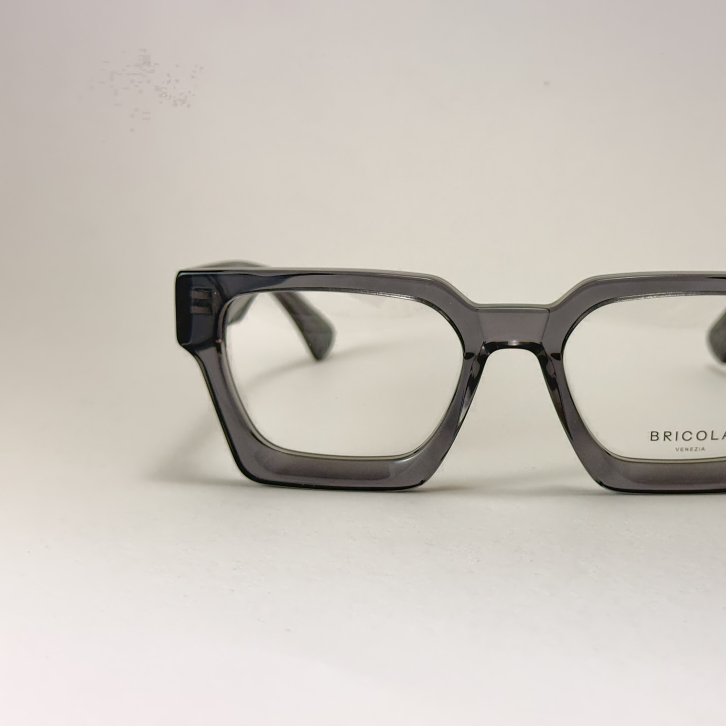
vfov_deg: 28.6
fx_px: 1424
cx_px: 501
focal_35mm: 60
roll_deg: -0.8
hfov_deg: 28.4
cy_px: 369
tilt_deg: -8.6
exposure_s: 1/100
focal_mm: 6.76
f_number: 1.78
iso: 50
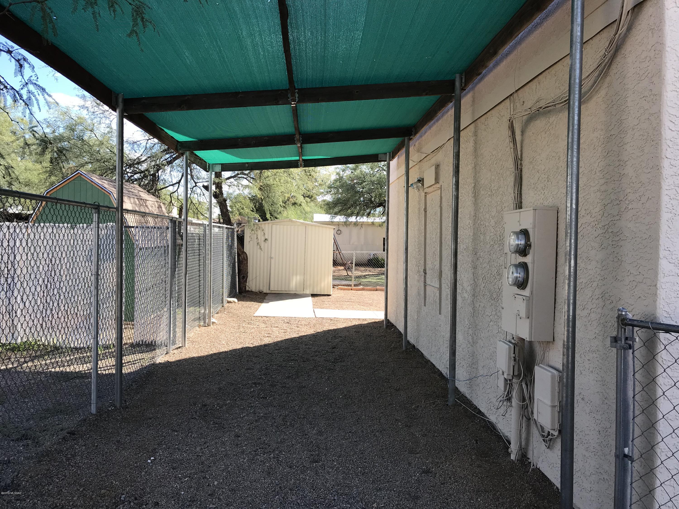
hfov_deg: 63.4
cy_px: 254
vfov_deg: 49.7
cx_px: 340
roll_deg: +0.1
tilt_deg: -1.0
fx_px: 549
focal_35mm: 28
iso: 20
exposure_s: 1/679
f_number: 1.8
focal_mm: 3.99
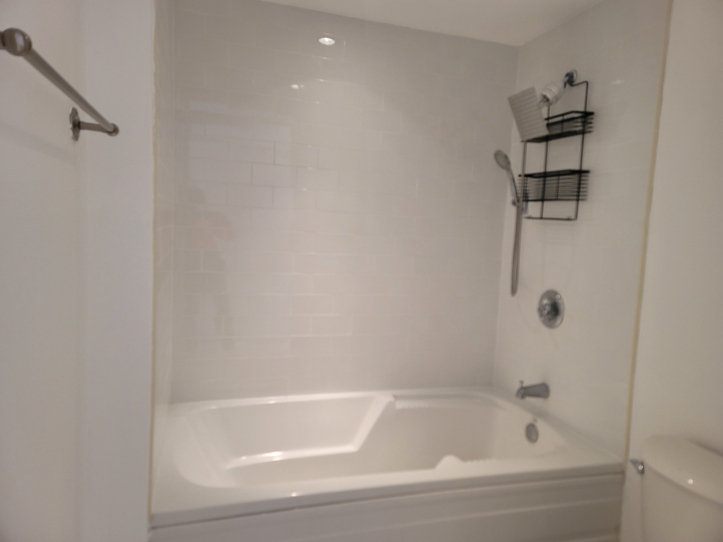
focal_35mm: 25
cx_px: 362
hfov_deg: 69.4
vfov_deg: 54.9
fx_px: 522
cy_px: 271
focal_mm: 7
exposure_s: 1/120
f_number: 1.8
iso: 200
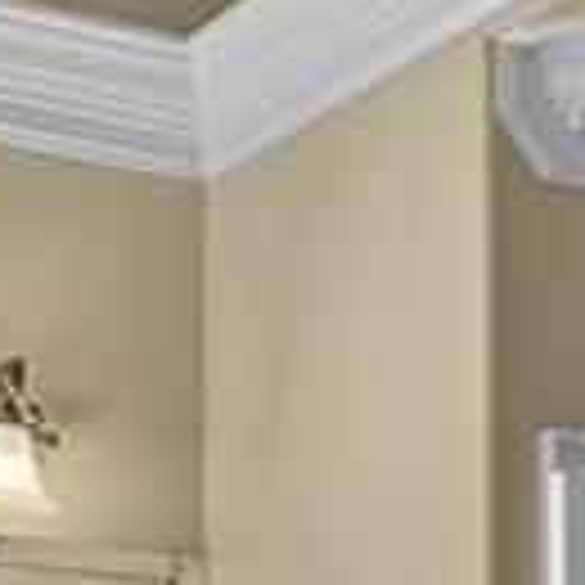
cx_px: -135
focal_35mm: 114
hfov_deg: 14.7
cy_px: 1091
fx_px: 2180
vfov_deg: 13.5
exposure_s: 1/3
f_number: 7.1
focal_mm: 17
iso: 320
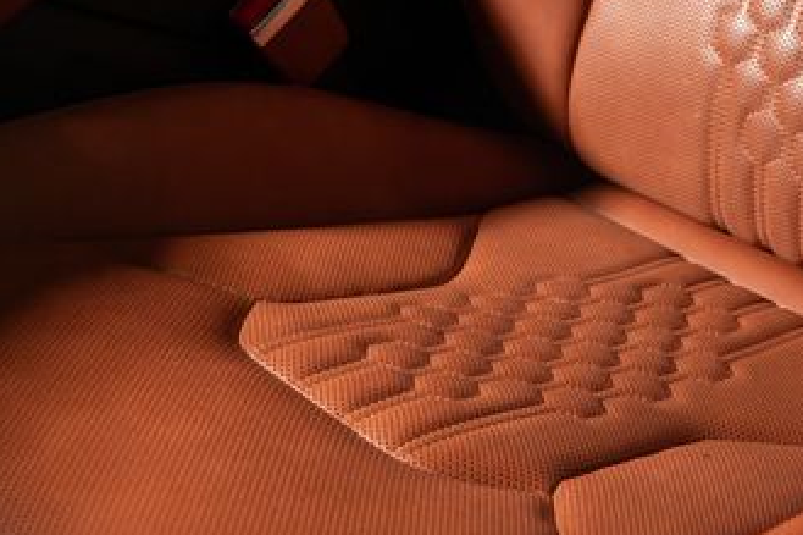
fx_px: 1605
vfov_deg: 18.8
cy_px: 140
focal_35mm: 72
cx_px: 581
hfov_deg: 27.8
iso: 400
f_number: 6.3
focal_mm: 37
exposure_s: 1/50
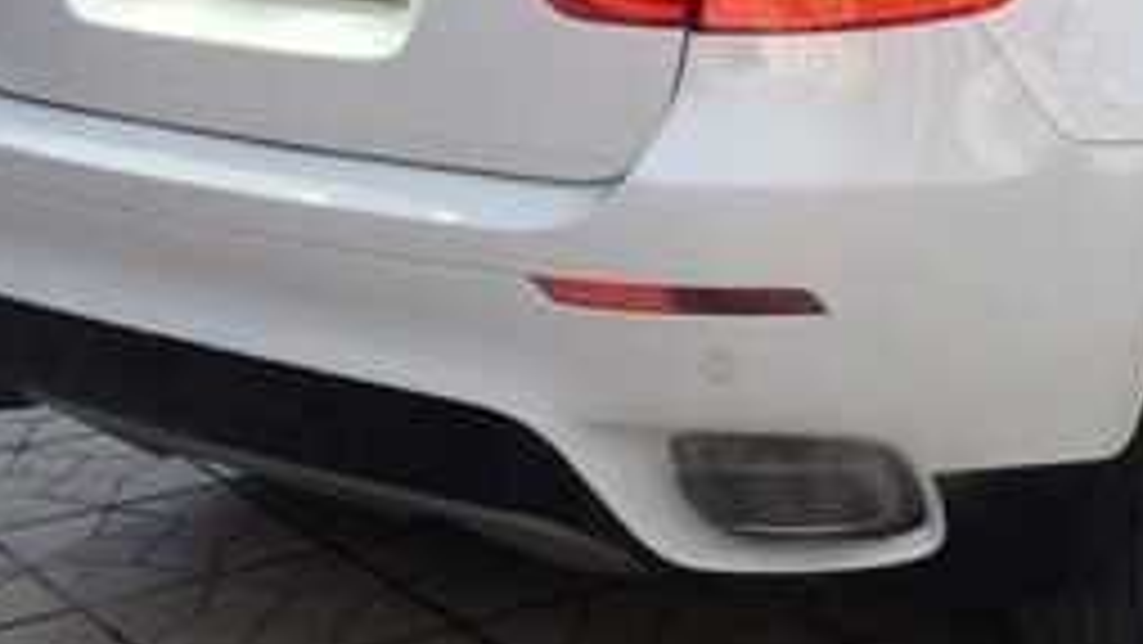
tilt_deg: -6.7
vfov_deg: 14.4
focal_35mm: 82
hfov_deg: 25.3
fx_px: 2486
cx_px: 958
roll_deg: -1.0
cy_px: -79
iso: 50
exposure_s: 1/50
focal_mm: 4.15
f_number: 2.2
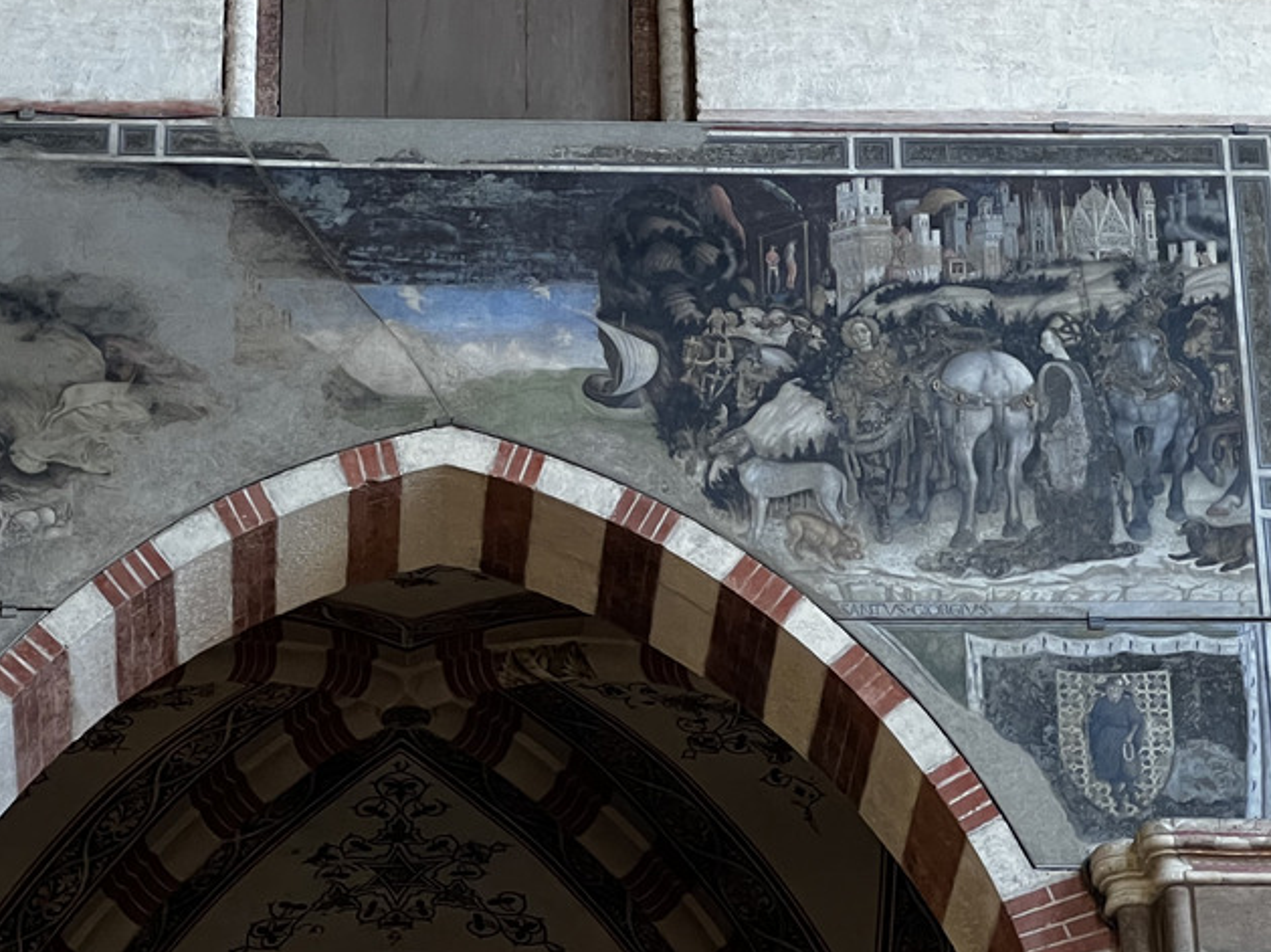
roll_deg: +1.0
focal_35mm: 147
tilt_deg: +30.1
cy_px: 265
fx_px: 5394
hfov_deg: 13.4
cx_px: 533
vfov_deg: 10.1
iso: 320
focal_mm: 9
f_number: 2.8
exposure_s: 1/60
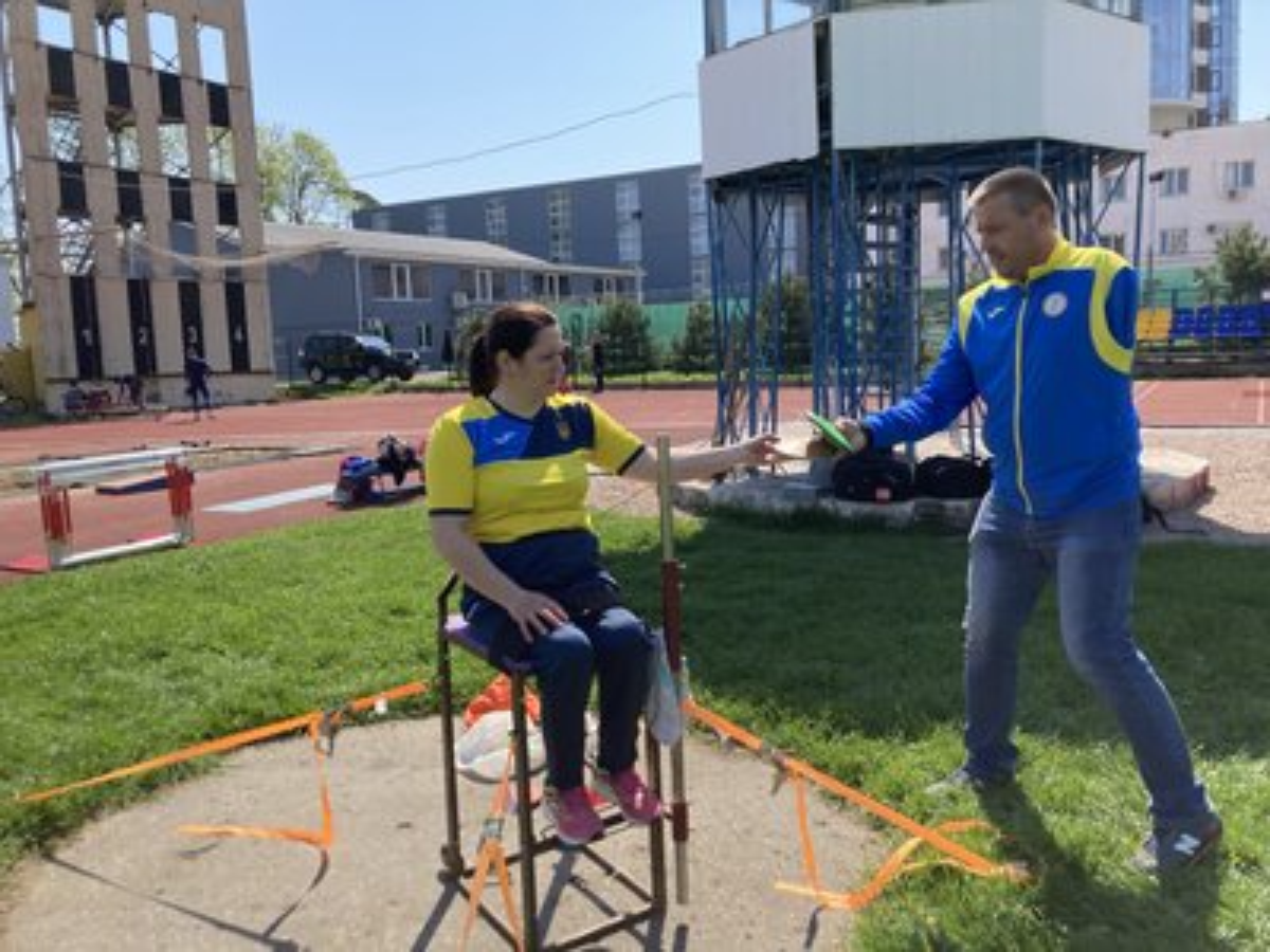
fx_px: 1027
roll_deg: +0.6
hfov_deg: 63.4
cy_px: 476
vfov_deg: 49.7
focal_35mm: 28
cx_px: 635
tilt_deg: -3.6
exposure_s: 1/1200
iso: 20
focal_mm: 3.99
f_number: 1.8
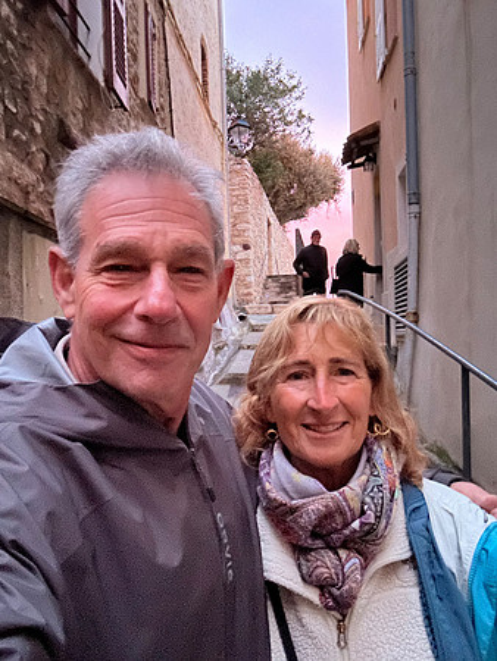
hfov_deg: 46.8
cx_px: 248
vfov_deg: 59.9
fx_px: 574
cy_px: 330
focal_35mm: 30
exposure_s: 1/14
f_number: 1.9
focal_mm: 2.69
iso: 1600
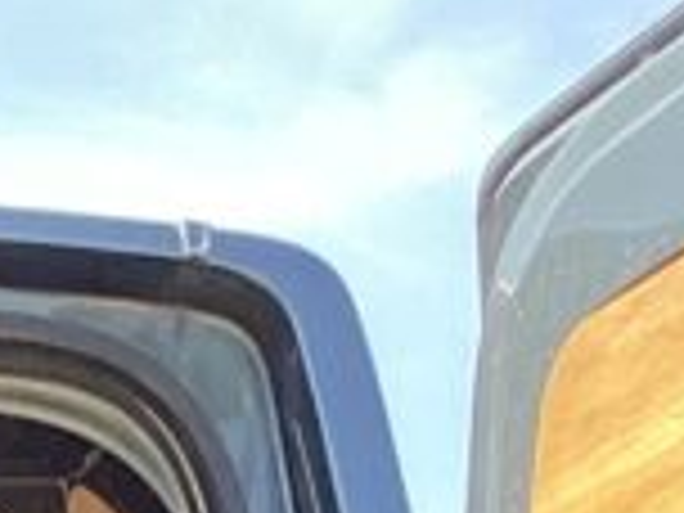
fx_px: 4268
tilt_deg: -2.6
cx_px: -788
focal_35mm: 216
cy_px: 1798
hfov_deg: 8.6
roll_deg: +0.1
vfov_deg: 6.1
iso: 25
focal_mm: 3.3
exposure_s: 1/122
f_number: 2.4
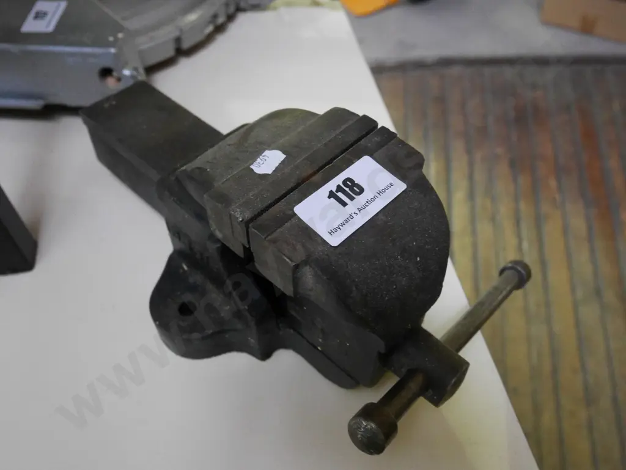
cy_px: 235
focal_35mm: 30
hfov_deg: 59.9
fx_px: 543
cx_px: 313
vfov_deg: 46.8
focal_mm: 15
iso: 3200
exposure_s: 1/15
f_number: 4
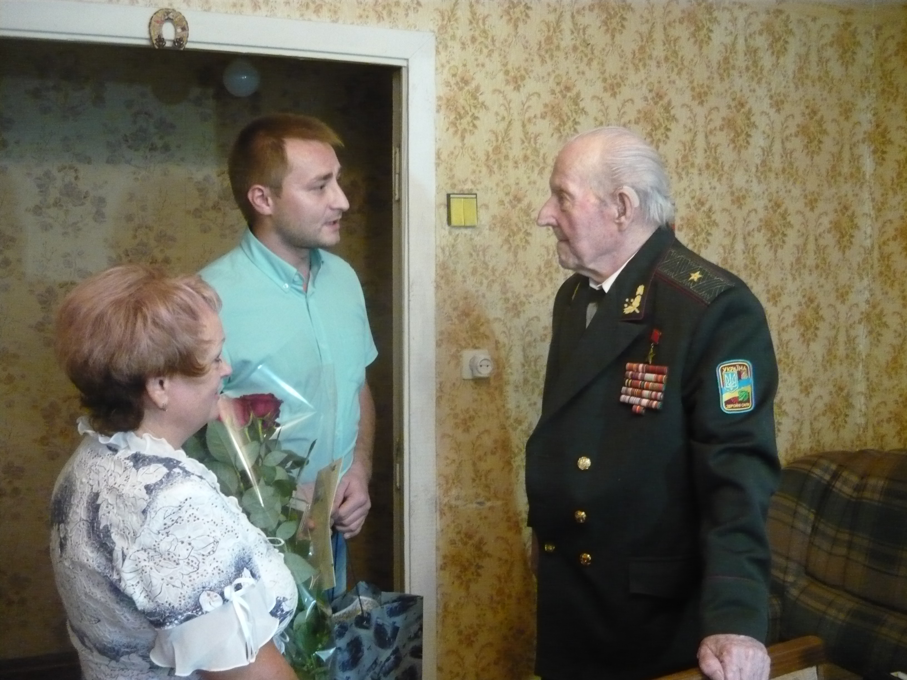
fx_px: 865
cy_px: 340
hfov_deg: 55.4
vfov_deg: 42.9
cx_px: 454
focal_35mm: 33
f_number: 2.8
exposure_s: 1/30
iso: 800
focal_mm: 5.5
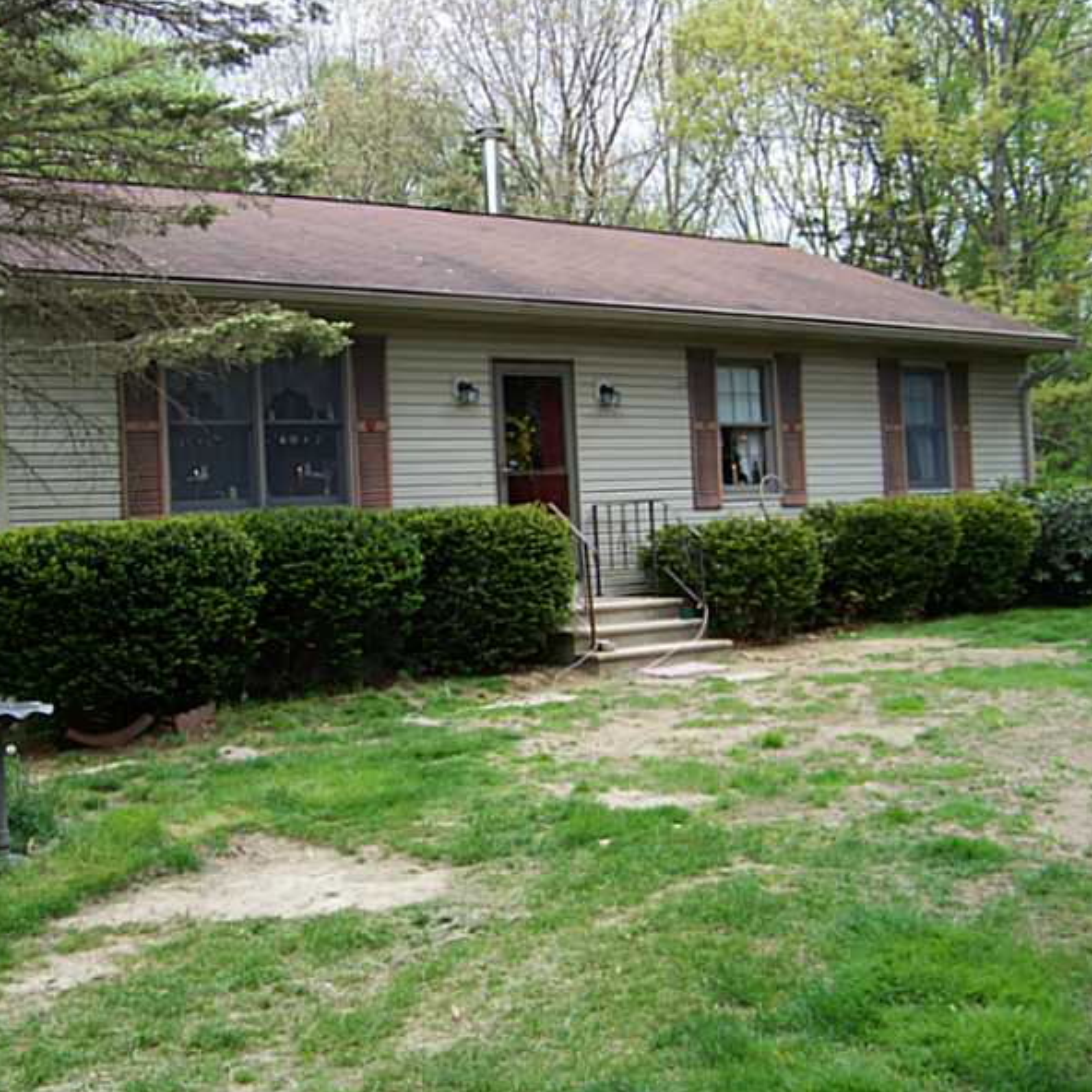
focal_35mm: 43
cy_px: 542
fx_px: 1535
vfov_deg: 39.2
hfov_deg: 39.0
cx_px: 422
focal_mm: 5.85
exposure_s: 1/160
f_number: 2.8
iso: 66
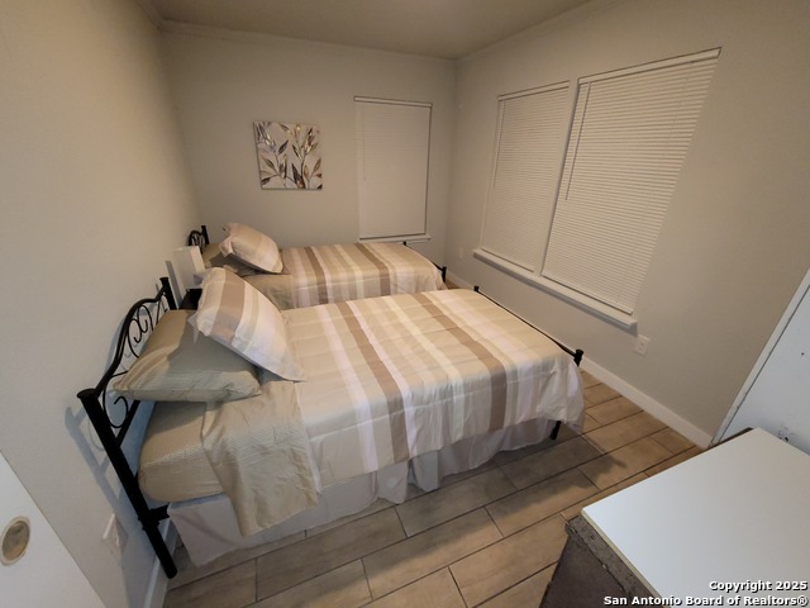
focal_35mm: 13
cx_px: 405
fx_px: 304
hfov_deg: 106.2
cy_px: 304
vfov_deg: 89.9
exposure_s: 1/40
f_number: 2.2
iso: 400
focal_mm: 2.2
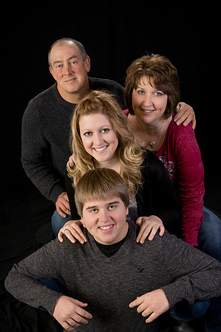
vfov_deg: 36.3
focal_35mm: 55
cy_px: 166
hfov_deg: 24.6
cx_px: 110
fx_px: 508
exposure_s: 1/125
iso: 100
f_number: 3.5
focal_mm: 55
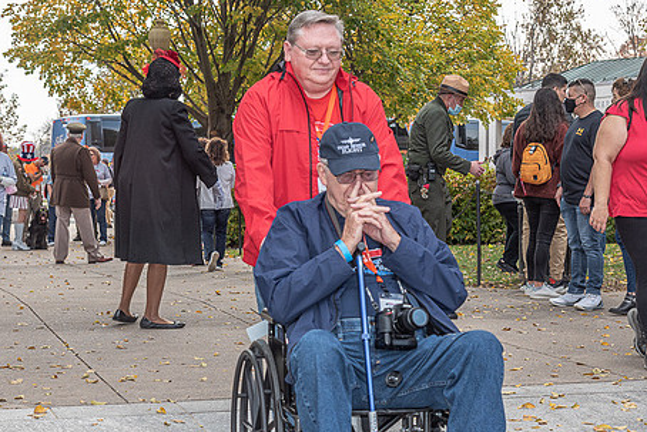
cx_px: 356
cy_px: 220
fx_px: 1492
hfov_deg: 24.5
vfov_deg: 16.5
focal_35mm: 83
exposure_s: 1/250
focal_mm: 65
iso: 500
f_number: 6.3
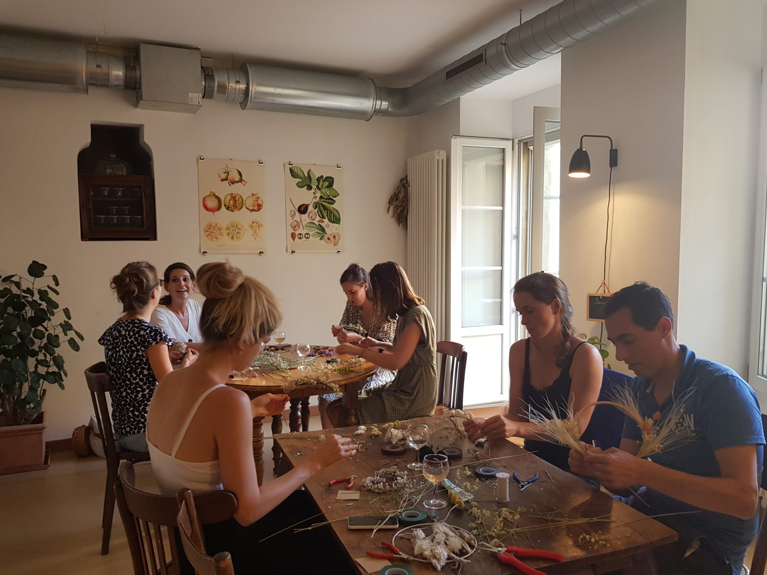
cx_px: 409
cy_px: 299
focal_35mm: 28
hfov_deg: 63.4
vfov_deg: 49.7
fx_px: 620
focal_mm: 4.2
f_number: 1.7
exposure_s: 1/50
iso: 100
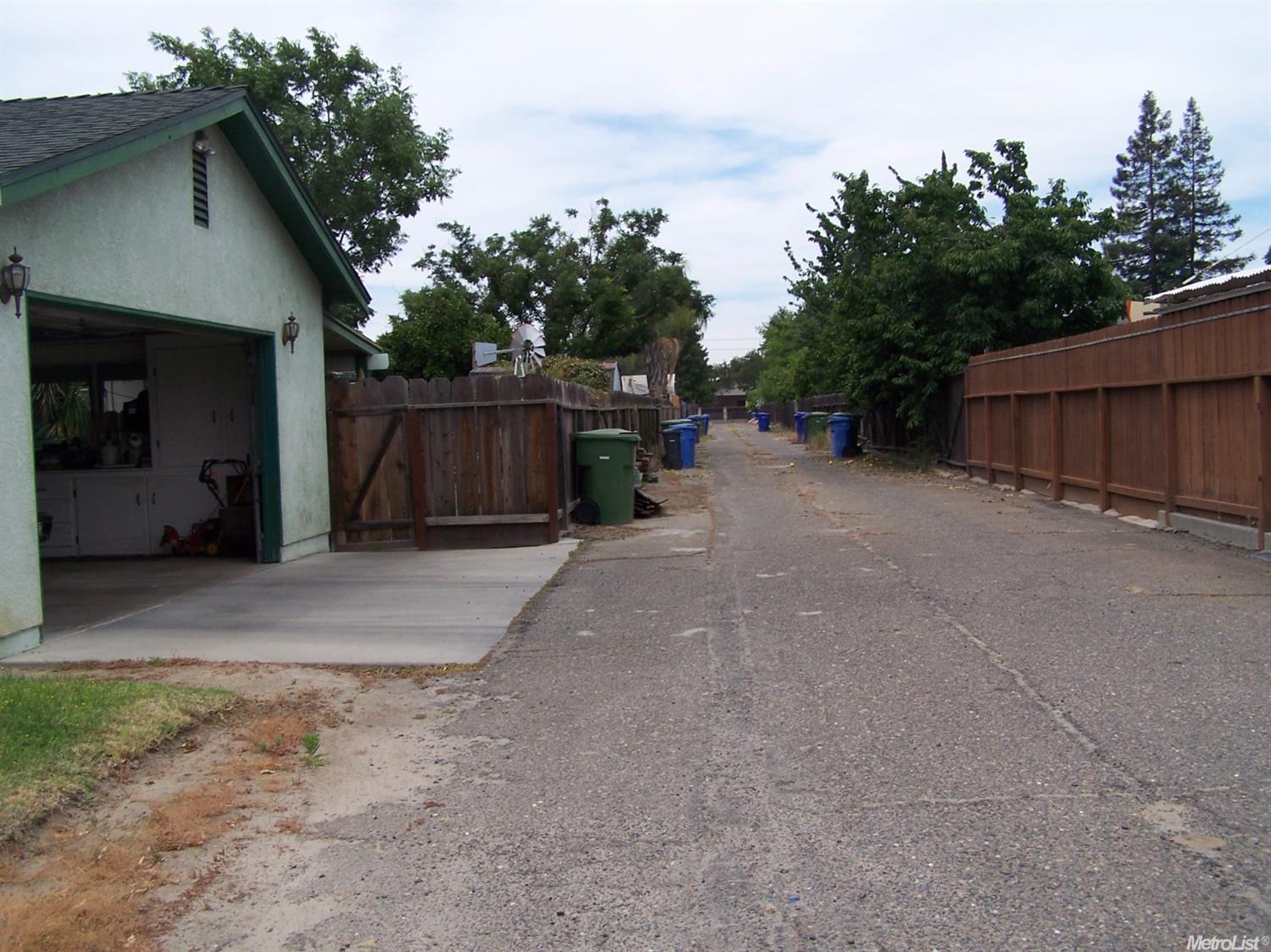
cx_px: 636
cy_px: 476
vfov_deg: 37.7
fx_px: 1395
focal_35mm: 38
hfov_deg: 49.0
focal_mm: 6.3
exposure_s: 1/640
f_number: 4
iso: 80
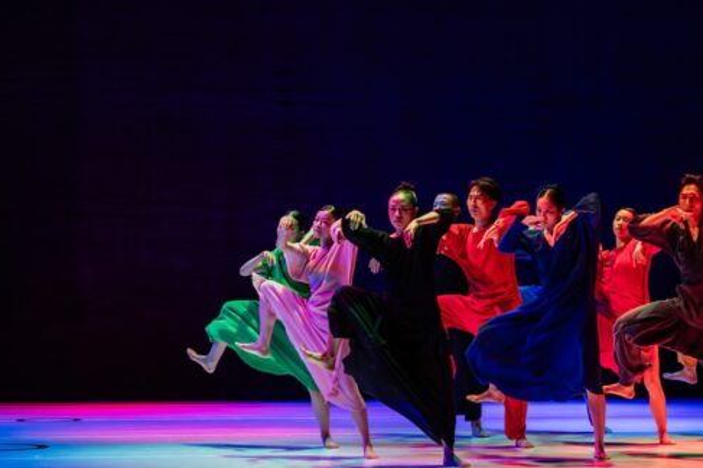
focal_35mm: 144
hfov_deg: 14.2
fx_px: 2810
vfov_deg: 9.5
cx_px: 447
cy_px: 175
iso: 1250
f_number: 2.8
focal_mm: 106
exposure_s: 1/500
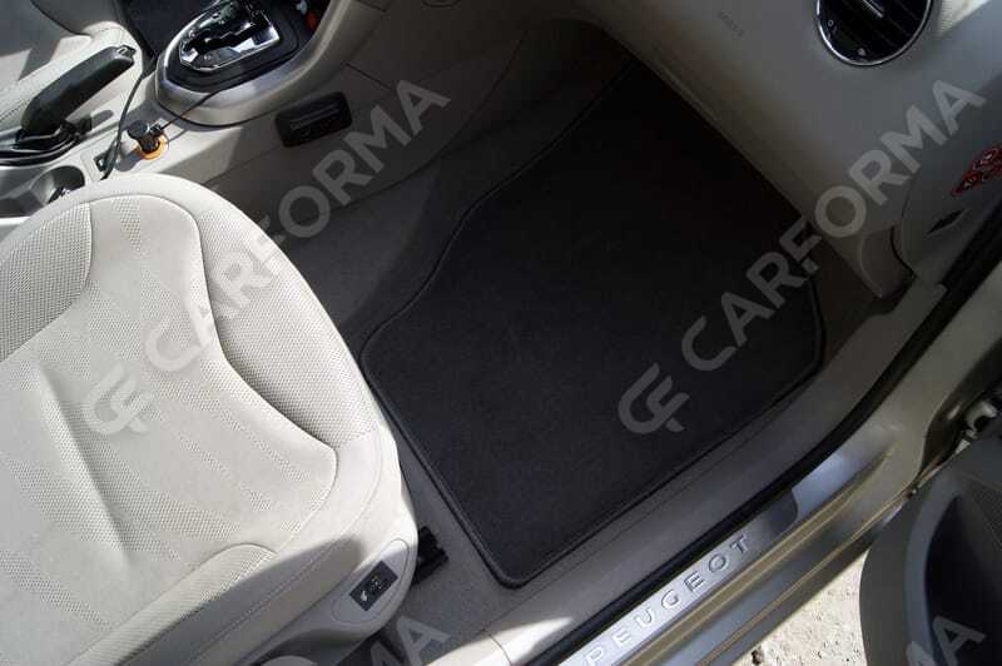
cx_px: 501
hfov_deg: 62.0
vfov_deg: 43.5
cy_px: 333
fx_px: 834
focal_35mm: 30
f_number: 9
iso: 100
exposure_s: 1/60
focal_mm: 20
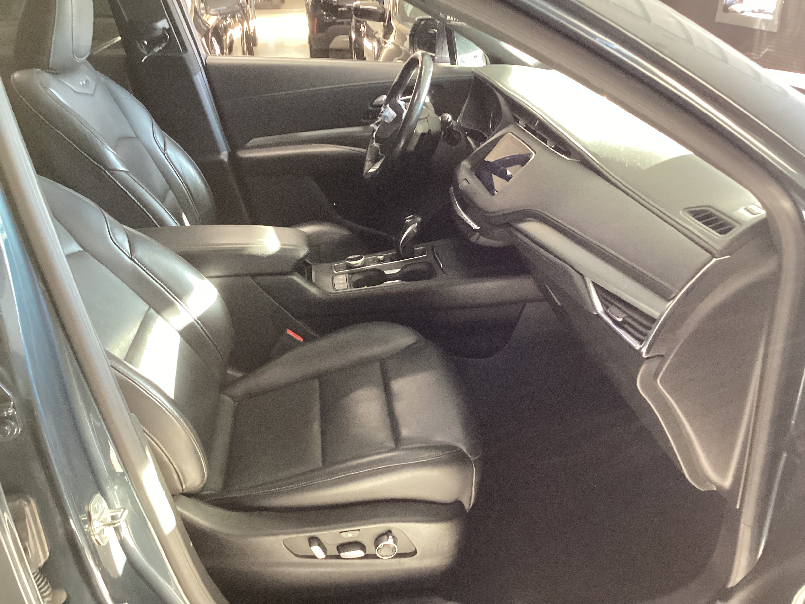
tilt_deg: -25.7
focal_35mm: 31
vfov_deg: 45.4
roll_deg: +1.1
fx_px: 721
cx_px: 402
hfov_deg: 58.4
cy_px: 302
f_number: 2.4
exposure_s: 1/50
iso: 250
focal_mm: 3.3
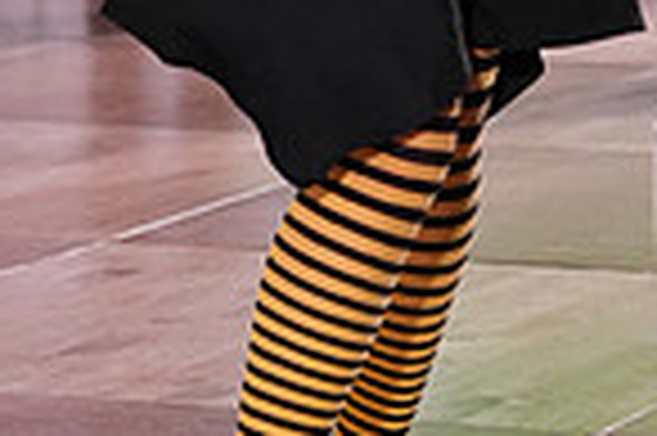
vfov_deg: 5.0
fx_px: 4922
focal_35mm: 270
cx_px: 776
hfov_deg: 7.6
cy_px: -360
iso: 2500
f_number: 4
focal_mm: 68
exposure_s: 1/500
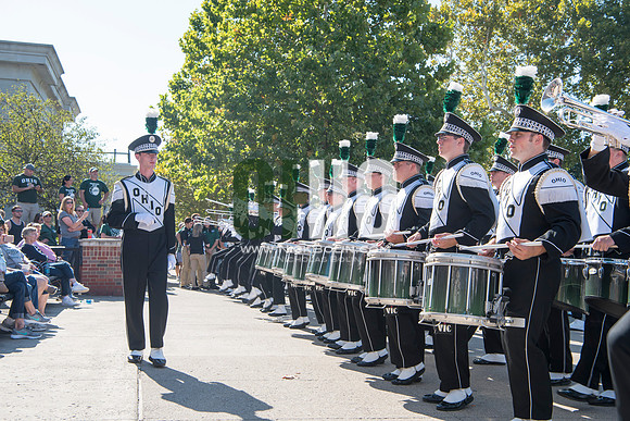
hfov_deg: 44.5
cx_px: 315
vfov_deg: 30.5
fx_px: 770
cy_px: 210
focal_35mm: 44
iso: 125
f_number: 9
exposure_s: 1/125
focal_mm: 44
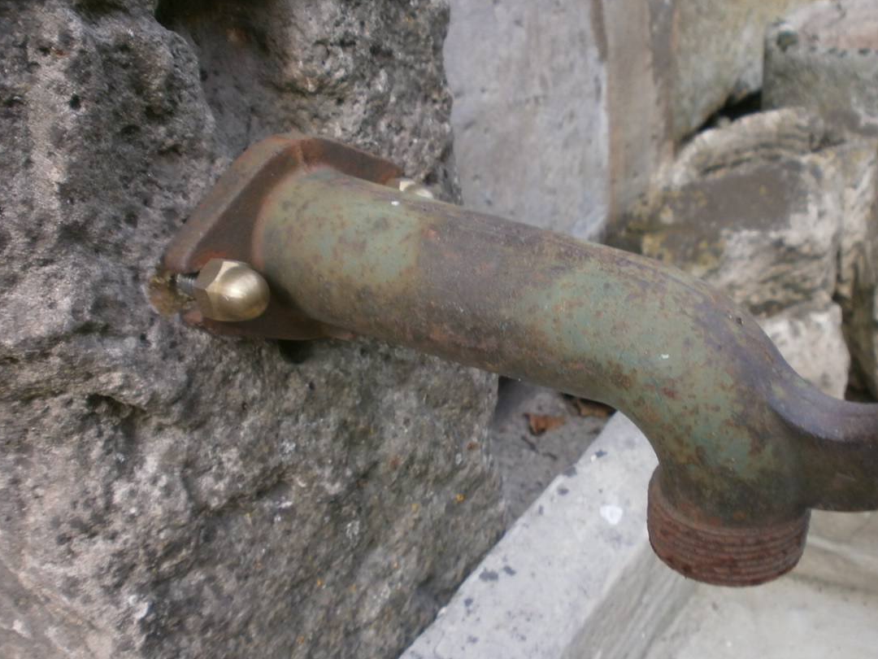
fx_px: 812
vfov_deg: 44.0
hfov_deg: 56.5
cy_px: 386
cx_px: 512
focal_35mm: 32
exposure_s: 1/320
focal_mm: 4.8
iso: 100
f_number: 2.9
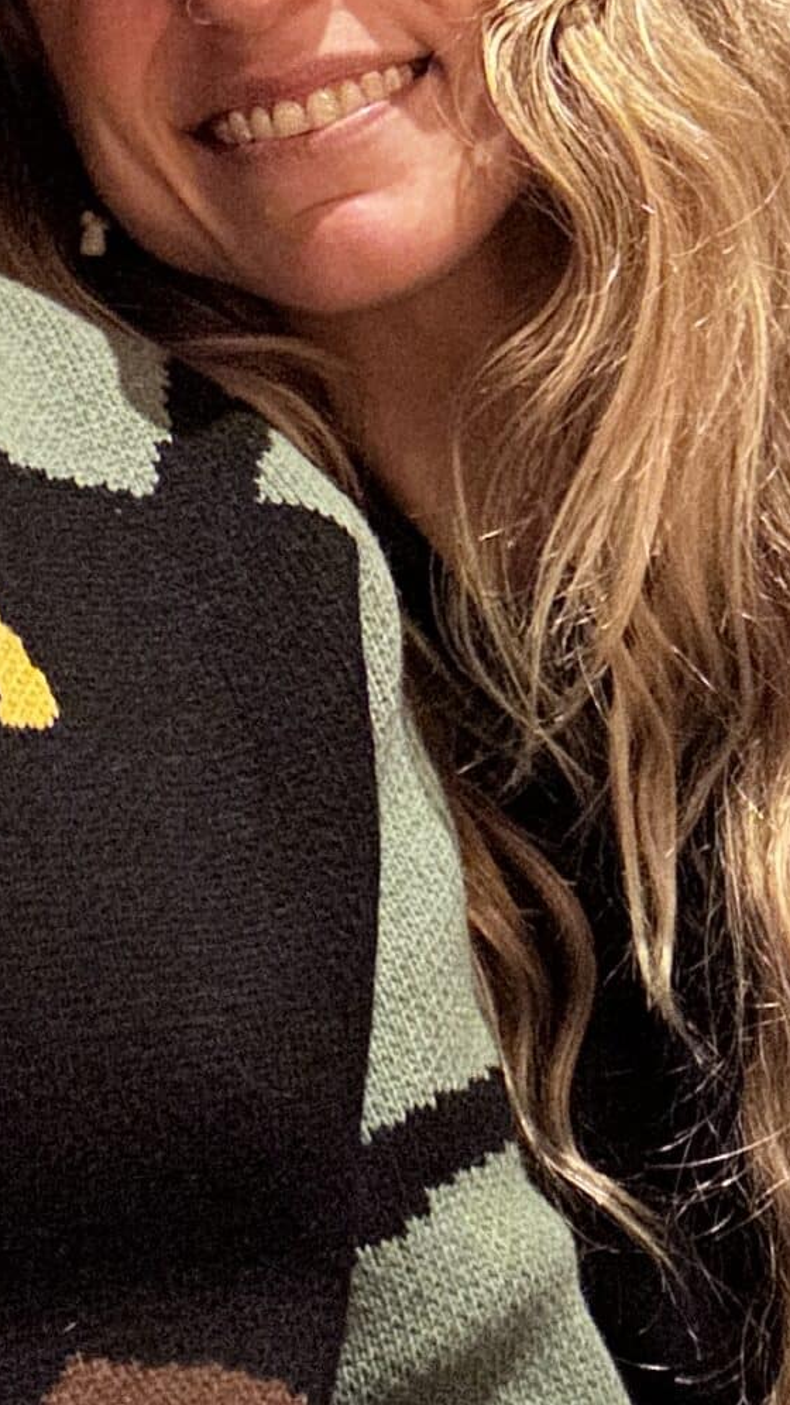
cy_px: 85
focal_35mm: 84
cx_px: 54
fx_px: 3129
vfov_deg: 24.4
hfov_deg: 14.2
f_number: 1.9
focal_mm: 2.69
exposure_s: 1/8
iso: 640
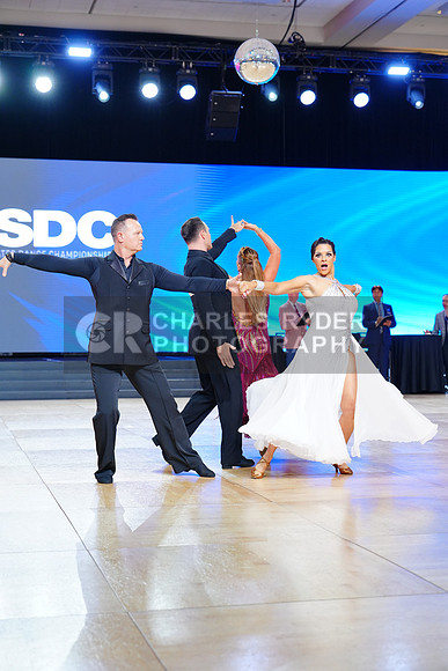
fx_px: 1138
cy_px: 336
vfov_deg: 32.9
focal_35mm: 61
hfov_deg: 22.3
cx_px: 224
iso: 1250
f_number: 4
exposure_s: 1/400
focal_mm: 61
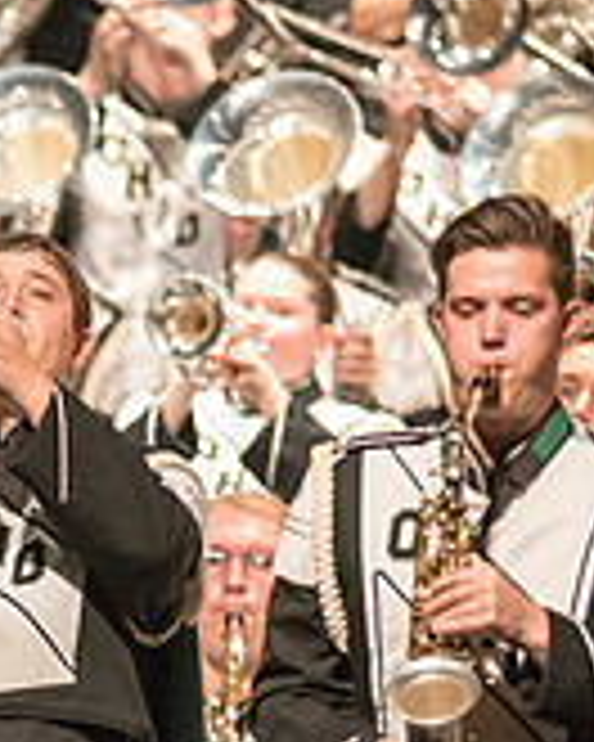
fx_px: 21689
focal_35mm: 987
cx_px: -436
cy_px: 834
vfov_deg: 2.0
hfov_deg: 1.6
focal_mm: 300
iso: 4000
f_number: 2.8
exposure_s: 1/320
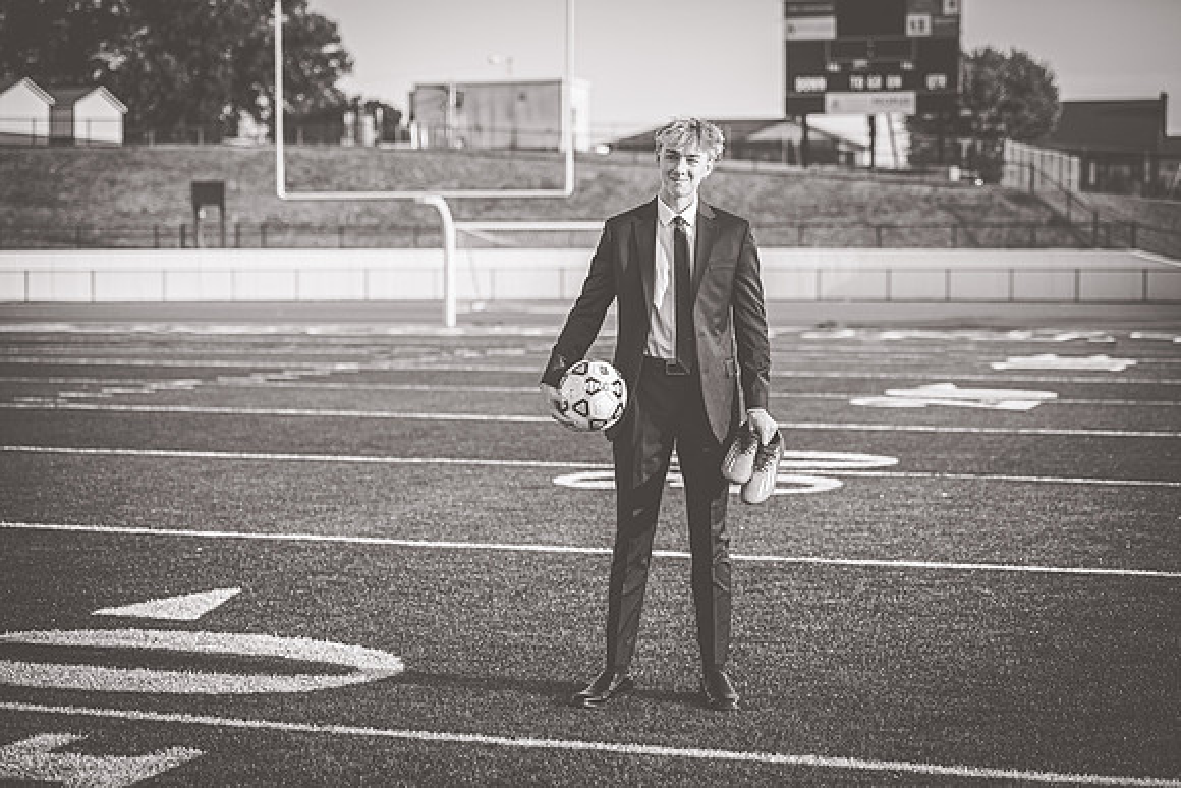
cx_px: 600
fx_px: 2361
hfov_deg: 28.1
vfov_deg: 19.0
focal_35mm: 72
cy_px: 394
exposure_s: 1/2000
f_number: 2.8
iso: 200
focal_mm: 70
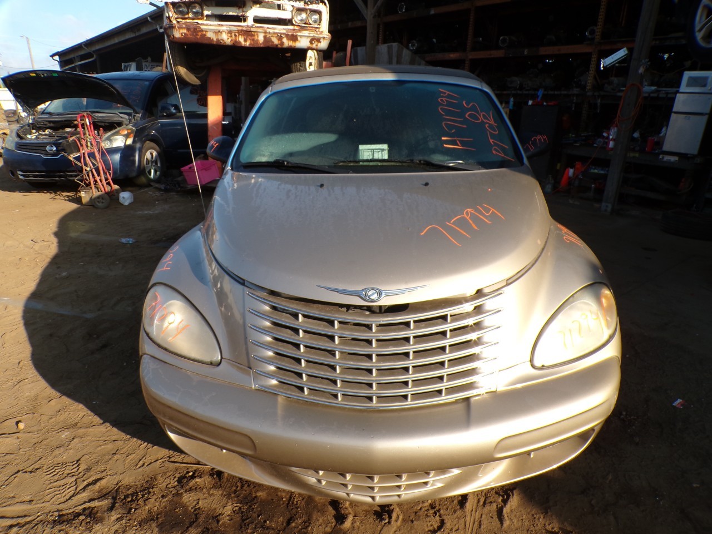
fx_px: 494
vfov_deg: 56.8
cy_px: 267
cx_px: 356
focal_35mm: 24
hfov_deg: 71.6
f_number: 4.4
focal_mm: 4.3
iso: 100
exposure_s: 1/320
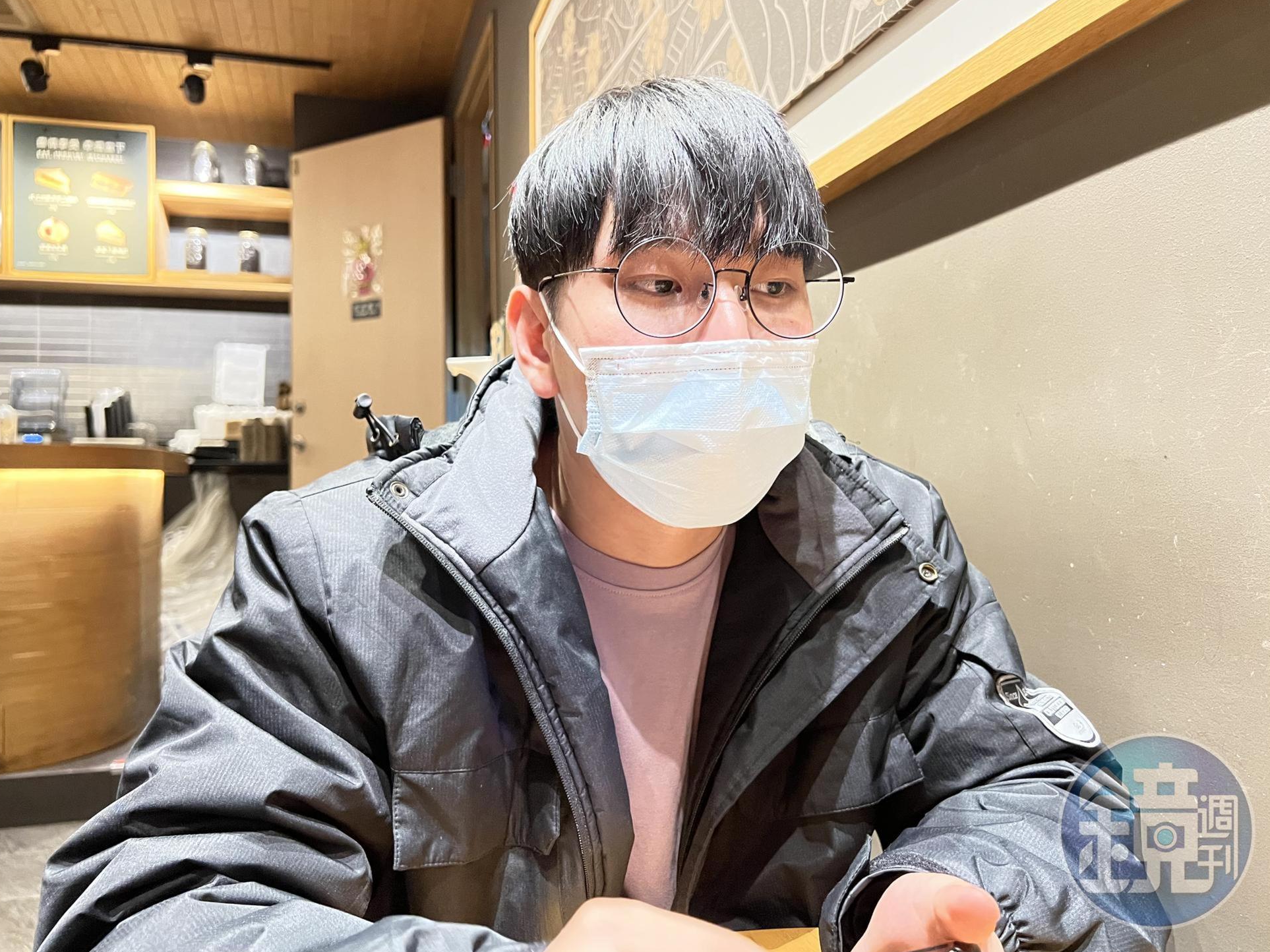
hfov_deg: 65.3
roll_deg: +0.2
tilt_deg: +1.2
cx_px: 629
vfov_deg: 51.3
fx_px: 990
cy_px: 469
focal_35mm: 27
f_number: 1.5
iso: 640
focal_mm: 5.7
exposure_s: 1/40
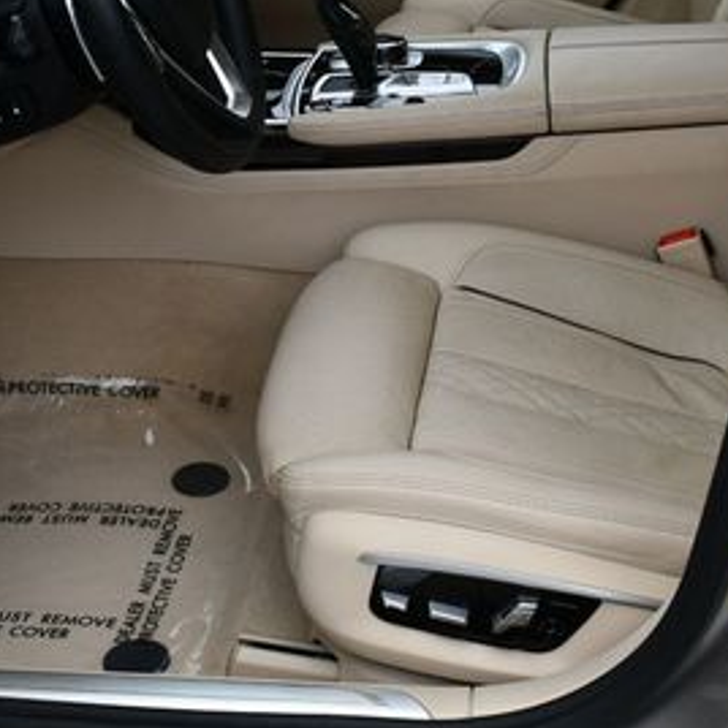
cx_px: 334
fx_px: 1737
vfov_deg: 23.4
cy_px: 168
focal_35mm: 73
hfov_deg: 23.7
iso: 280
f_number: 5.6
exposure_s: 1/250
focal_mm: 18
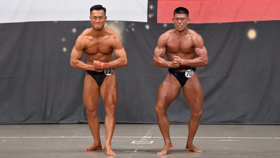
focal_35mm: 213
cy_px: 81
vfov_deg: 5.7
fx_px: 1581
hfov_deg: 10.1
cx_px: 140
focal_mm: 135
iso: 6400
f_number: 5.6
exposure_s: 1/400
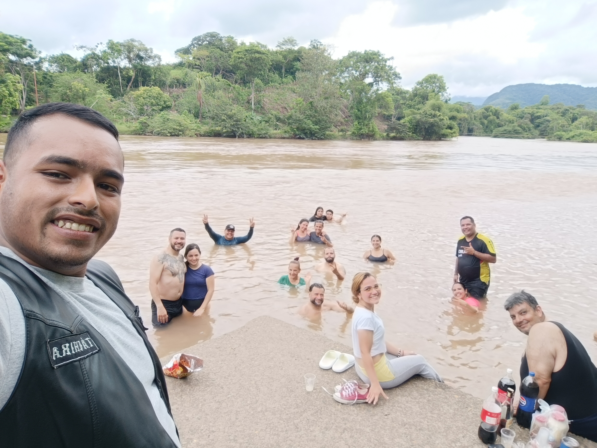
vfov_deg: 56.8
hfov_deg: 71.6
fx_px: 414
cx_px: 298
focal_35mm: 24
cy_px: 224
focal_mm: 3.24
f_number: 2.45
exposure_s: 1/855
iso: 58
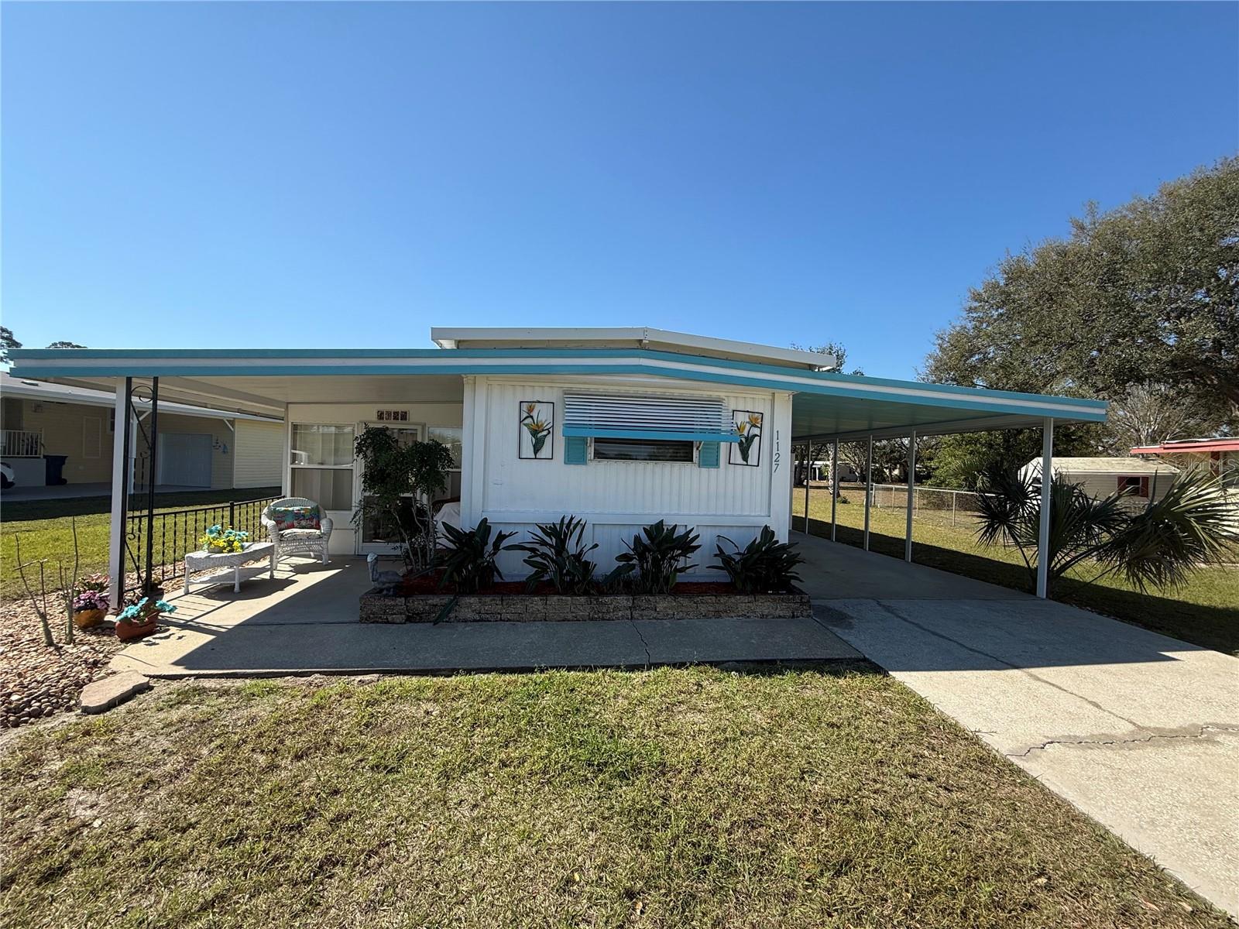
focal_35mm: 14
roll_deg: -2.2
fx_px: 501
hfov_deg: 102.1
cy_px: 464
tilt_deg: -0.1
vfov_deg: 85.7
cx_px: 620
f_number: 2.2
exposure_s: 1/1235
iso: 50
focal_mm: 2.22
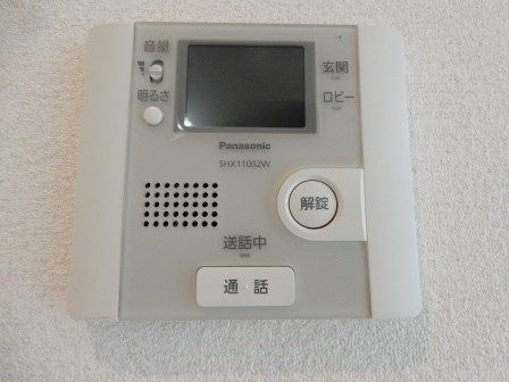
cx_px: 254
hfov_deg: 69.4
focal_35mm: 25
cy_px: 191
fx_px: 368
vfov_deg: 54.9
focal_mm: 4.5
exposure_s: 1/20
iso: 200
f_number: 3.7
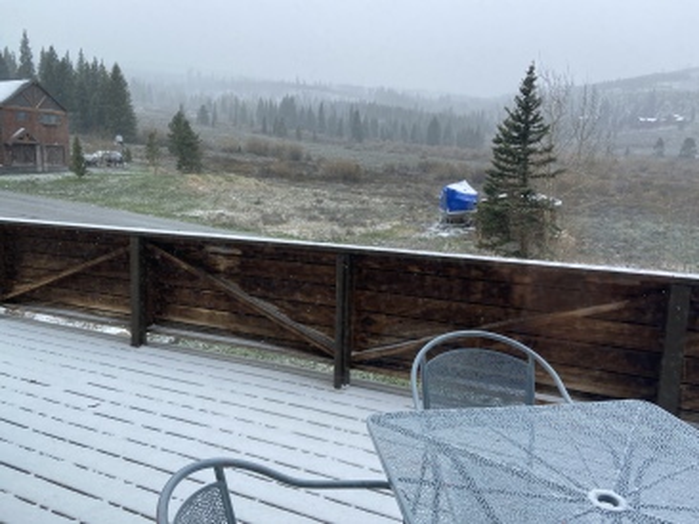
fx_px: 525
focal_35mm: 26
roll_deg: -1.6
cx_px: 350
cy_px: 262
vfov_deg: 53.0
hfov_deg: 67.3
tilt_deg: -9.4
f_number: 1.8
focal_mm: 4.25
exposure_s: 1/647
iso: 32
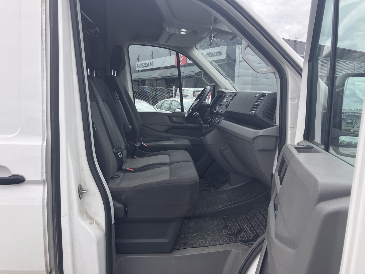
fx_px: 295
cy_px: 137
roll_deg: -1.0
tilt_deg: -7.0
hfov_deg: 63.4
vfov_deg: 49.7
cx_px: 182
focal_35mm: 28
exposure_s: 1/592
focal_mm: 3.99
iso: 32
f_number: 1.8
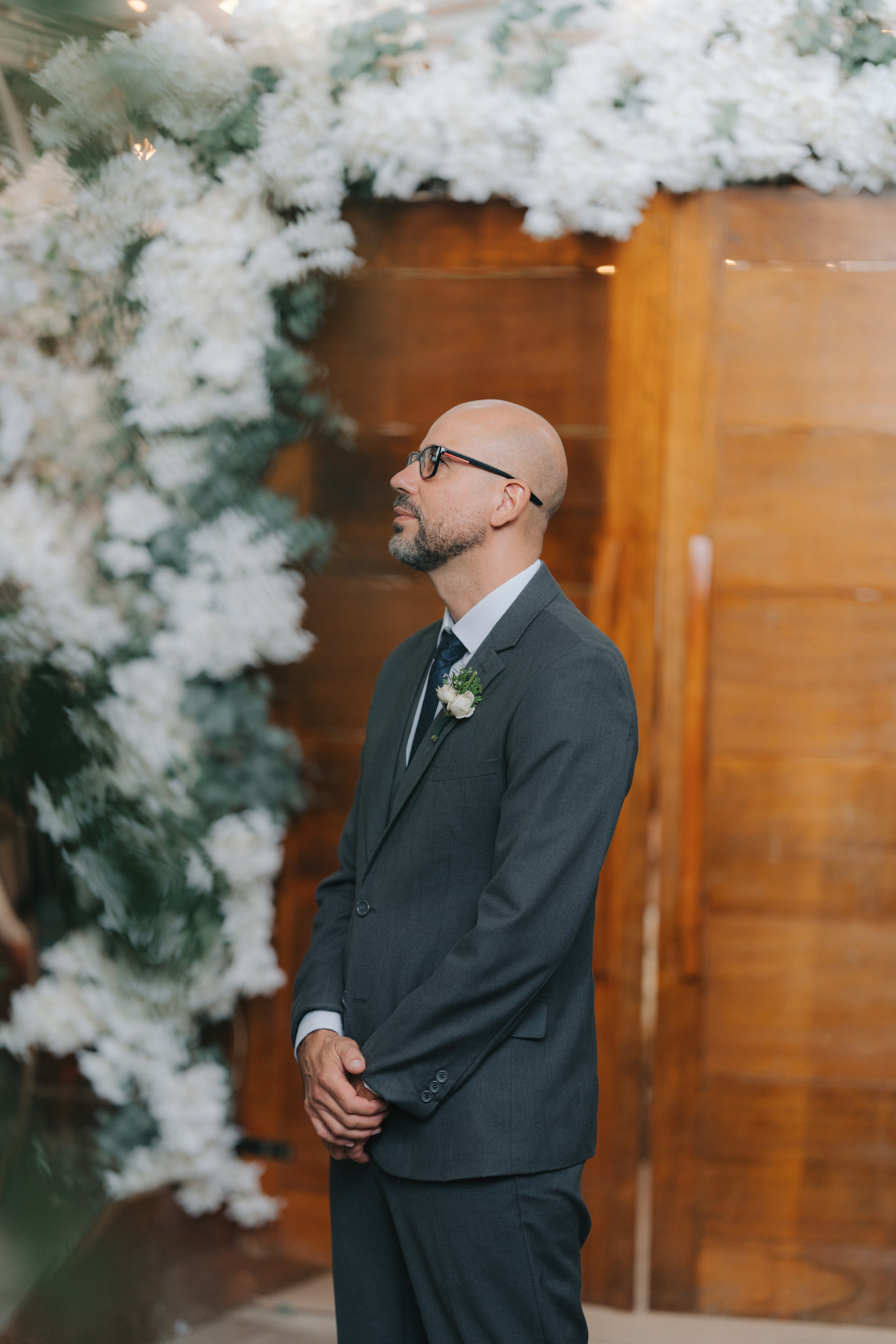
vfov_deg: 23.9
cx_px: 448
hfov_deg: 16.1
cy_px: 672
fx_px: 3173
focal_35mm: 85
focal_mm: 85
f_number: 1.4
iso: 320
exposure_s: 1/400
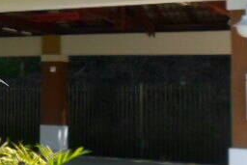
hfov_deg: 17.8
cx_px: -114
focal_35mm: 104
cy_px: 24
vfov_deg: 13.1
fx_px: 714
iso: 80
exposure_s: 1/750
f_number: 2.5
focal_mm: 4.5
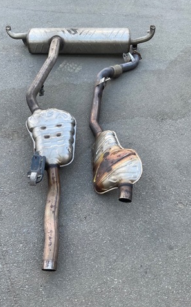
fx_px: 258
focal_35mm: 31
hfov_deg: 40.5
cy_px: 154
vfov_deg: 61.3
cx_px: 87
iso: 20
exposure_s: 1/122
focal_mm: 3
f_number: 1.8
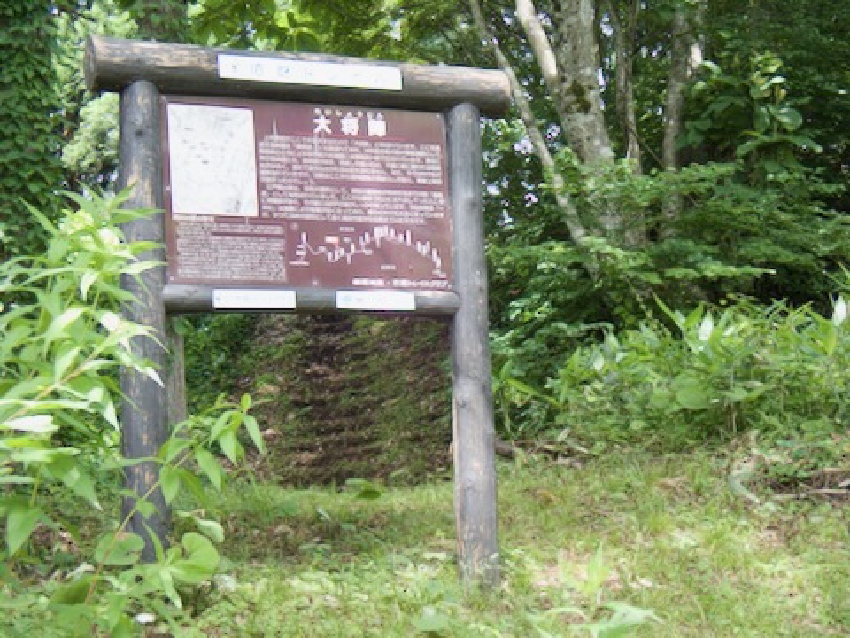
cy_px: 319
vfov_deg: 18.0
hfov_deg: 23.8
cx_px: 425
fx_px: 2014
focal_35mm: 82
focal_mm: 14.62
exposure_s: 1/80
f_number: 4.3
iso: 200
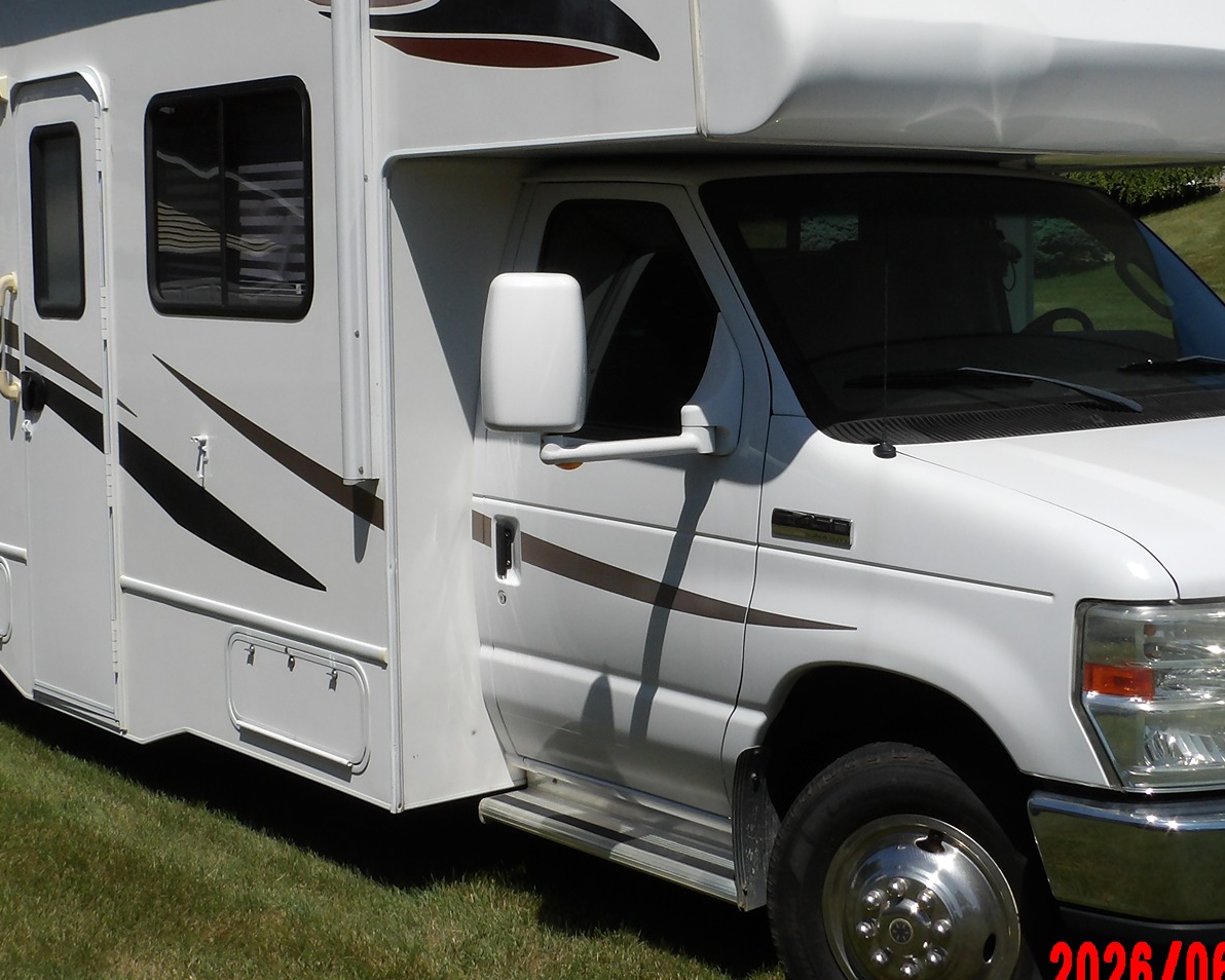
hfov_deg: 33.0
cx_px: 627
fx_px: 2067
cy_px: 357
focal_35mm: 57
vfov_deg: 26.6
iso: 100
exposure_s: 1/935
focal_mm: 6.2
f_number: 5.6
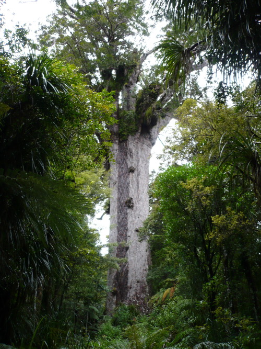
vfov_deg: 52.6
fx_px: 352
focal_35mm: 35
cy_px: 174
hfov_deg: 40.7
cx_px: 130
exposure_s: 1/100
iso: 100
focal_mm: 5.8
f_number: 2.8
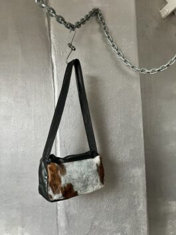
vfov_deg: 67.3
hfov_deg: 53.1
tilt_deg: +2.0
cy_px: 118
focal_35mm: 26
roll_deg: +1.1
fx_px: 176
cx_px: 88
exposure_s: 1/40
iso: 500
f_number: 1.5
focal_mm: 5.7
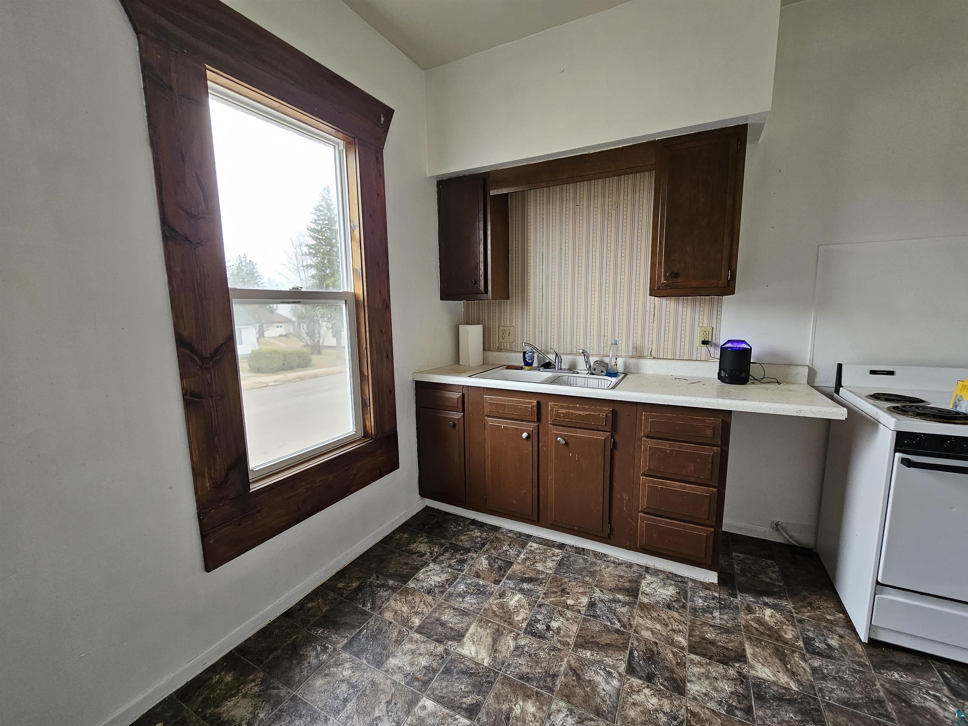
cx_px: 484
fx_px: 364
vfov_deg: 89.9
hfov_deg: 106.2
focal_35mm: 13
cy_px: 363
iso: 125
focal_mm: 2.2
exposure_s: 1/60
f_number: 2.2
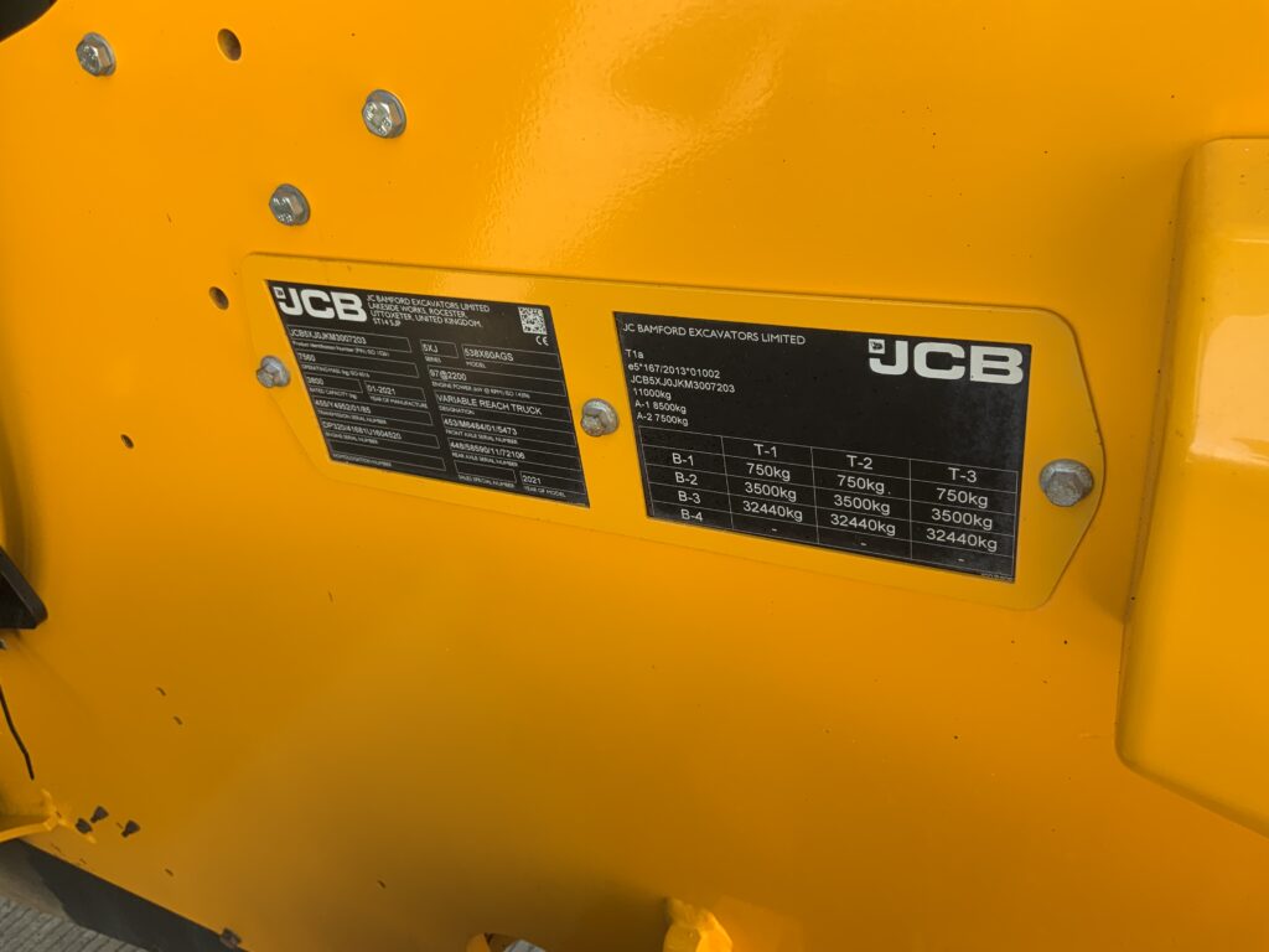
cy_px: 476
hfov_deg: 61.7
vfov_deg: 48.2
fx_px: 1063
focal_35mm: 29
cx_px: 634
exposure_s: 1/122
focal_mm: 3
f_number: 1.8
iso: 25
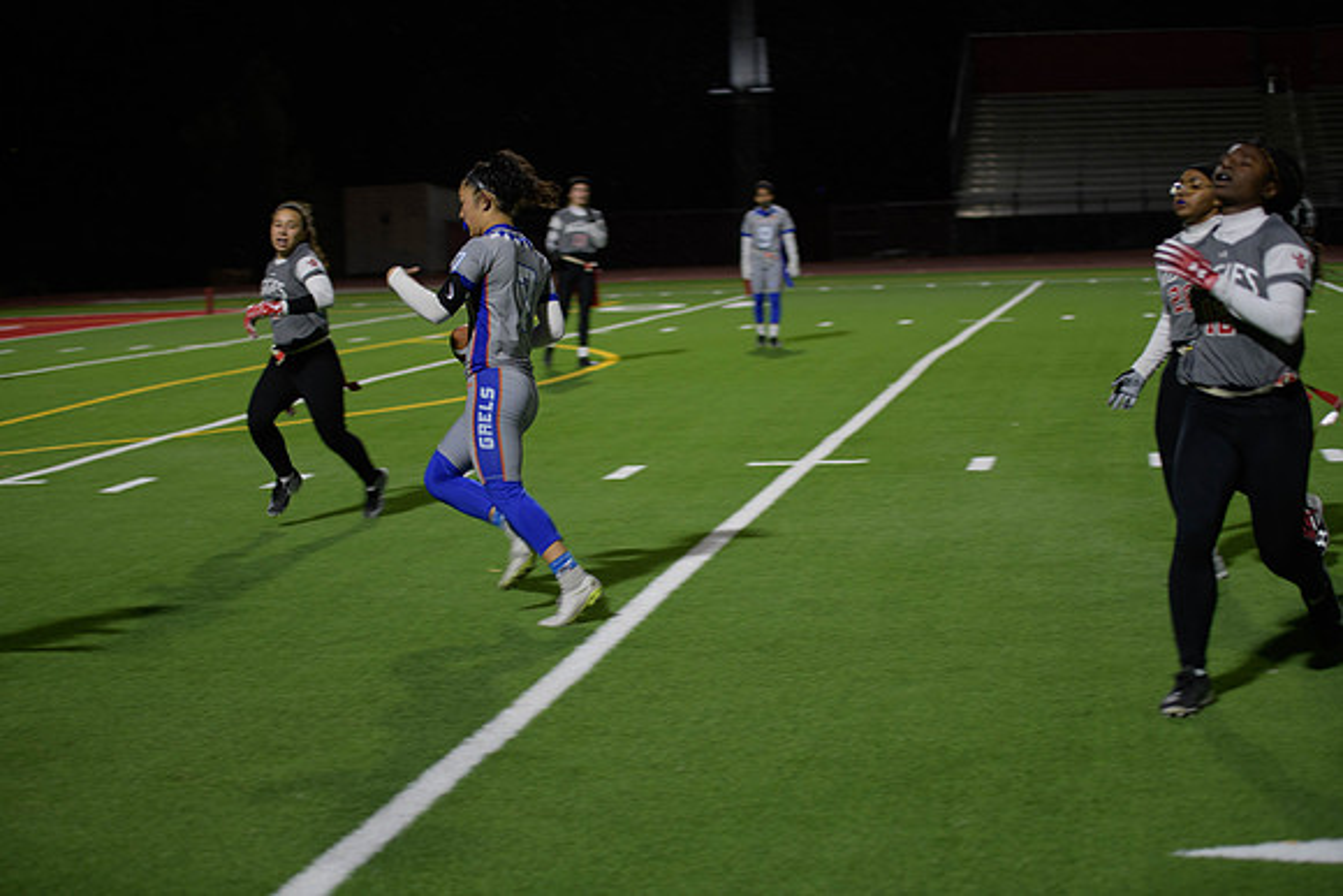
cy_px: 448
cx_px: 672
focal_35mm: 70
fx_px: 2612
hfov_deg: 28.8
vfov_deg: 19.5
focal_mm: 70
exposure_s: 1/200
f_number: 2.8
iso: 560
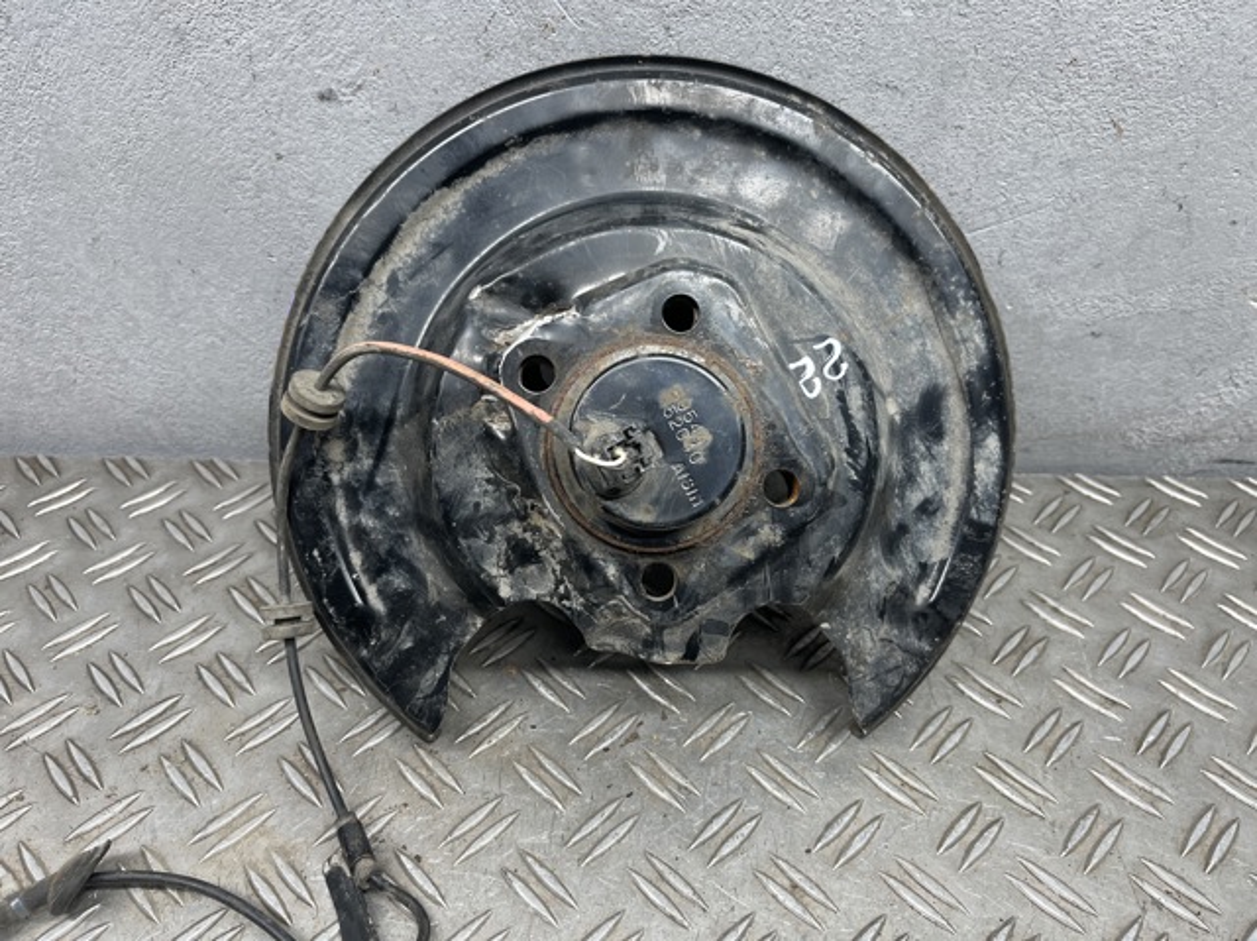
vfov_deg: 53.0
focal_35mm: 26
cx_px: 628
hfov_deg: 67.3
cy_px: 470
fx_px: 943
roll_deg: -1.9
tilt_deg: -42.8
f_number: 1.6
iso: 50
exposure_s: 1/100
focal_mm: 5.1
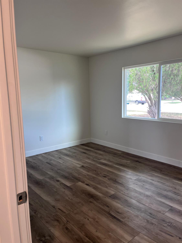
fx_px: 182
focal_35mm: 26
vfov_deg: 67.3
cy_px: 122
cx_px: 91
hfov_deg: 53.1
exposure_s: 1/60
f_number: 1.6
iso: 80
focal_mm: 5.1
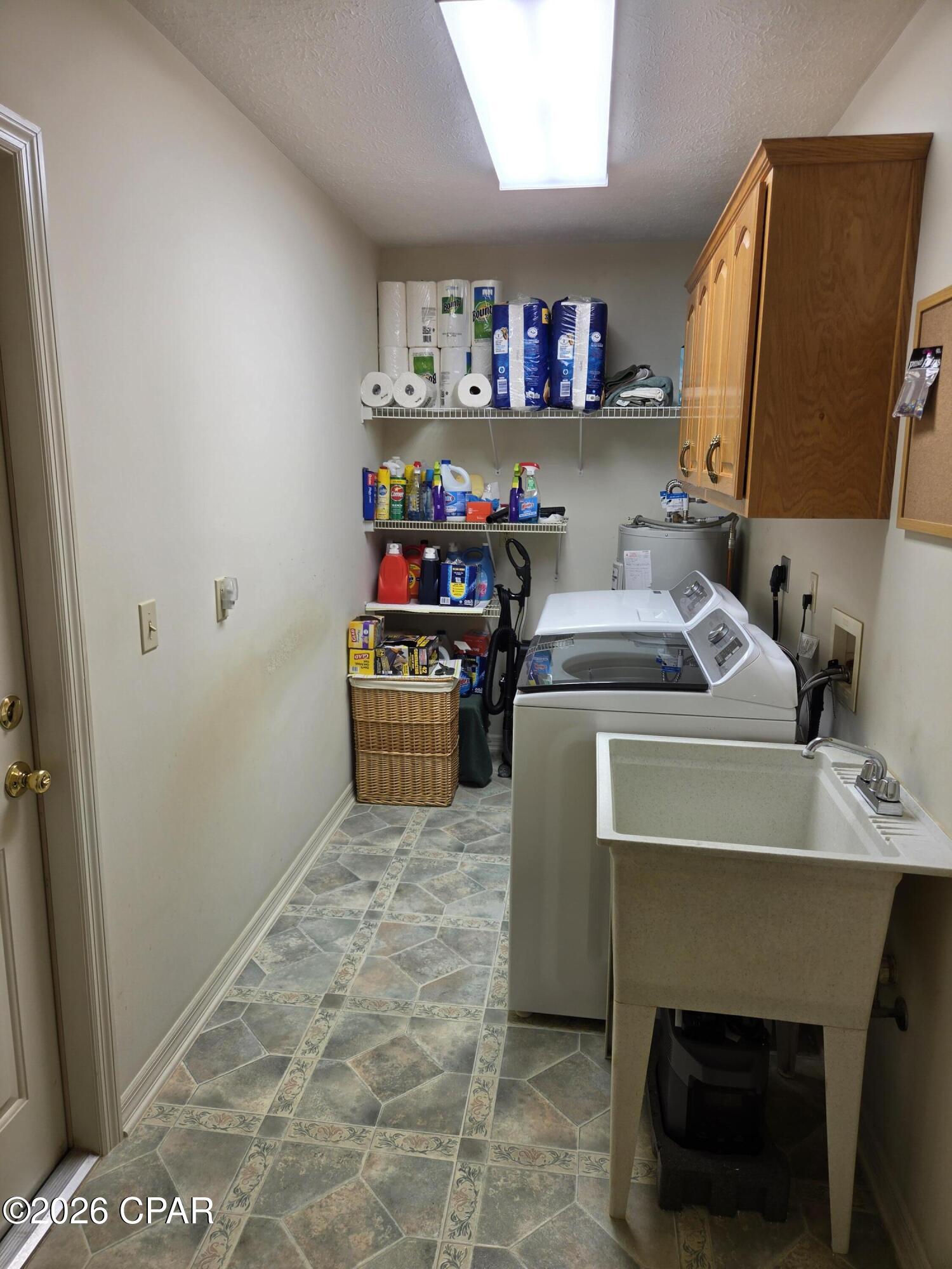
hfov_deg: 58.9
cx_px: 476
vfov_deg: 73.9
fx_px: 843
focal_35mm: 23
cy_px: 634
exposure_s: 1/120
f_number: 1.8
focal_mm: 5.4
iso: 40
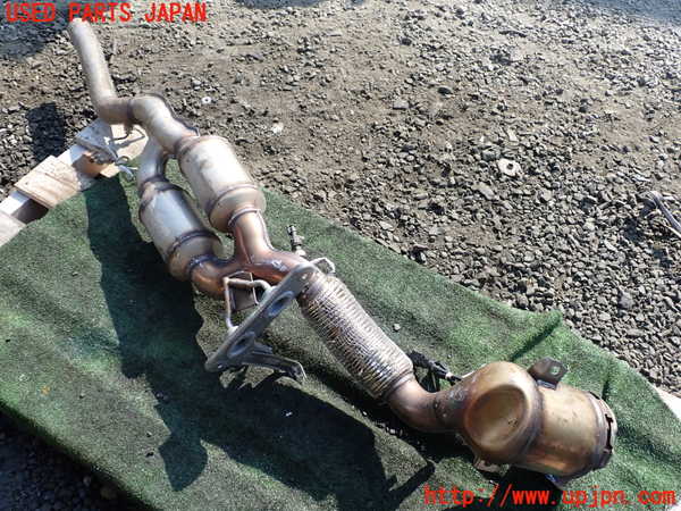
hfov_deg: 60.0
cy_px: 256
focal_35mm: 30
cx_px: 340
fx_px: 590
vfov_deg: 46.8
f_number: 3.2
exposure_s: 1/320
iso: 100
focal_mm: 5.4
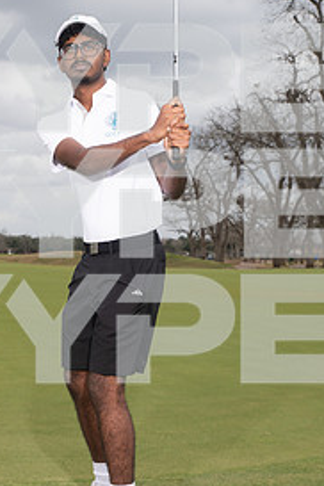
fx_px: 891
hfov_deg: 20.5
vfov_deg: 30.5
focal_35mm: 66
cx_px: 100
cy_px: 205
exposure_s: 1/320
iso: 100
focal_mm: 40
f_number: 6.3
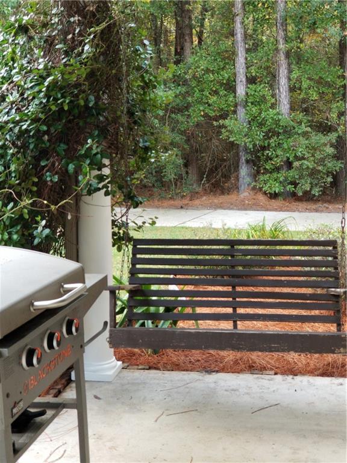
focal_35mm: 52
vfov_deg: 36.8
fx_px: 695
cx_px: 174
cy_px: 232
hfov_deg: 28.0
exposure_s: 1/30
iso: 50
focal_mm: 6
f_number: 2.4
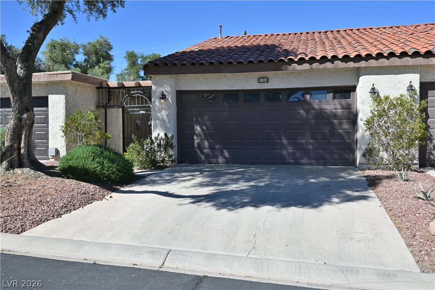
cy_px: 145
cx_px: 218
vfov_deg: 43.6
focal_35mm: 30
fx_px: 363
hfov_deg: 61.9
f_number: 16
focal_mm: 30
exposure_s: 1/60
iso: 100
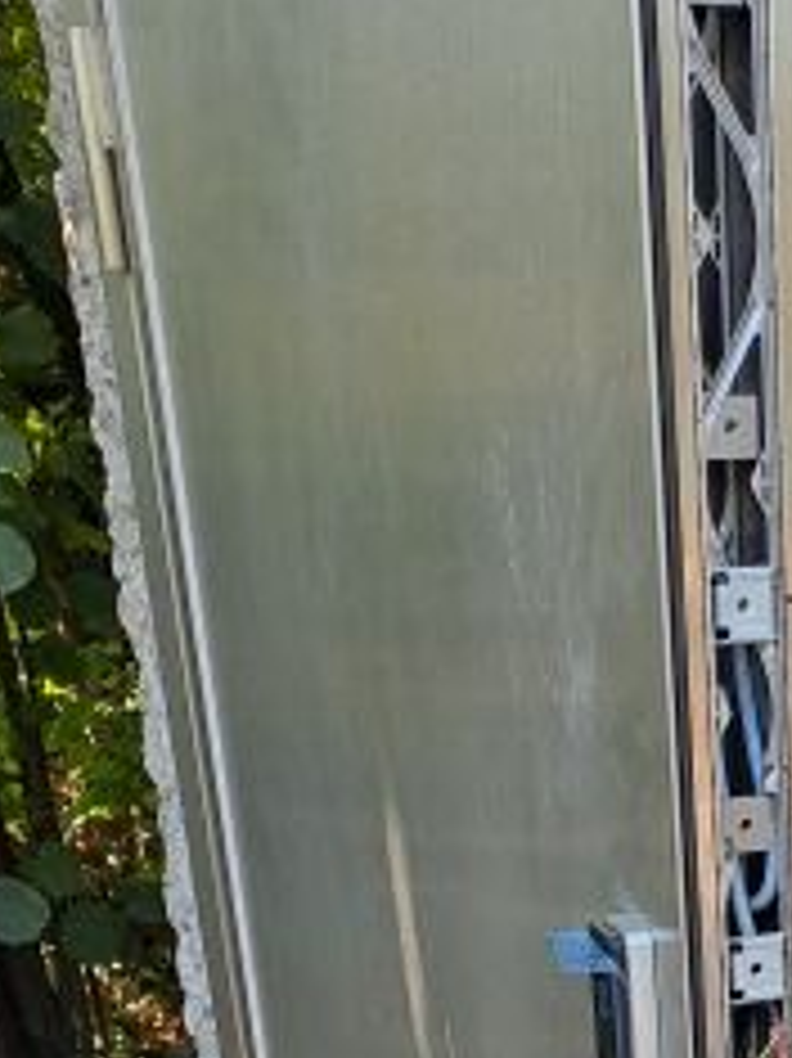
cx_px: 832
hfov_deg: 20.7
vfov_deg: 25.5
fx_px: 2076
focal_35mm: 68
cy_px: 1288
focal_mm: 4.65
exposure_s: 1/100
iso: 32
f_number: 1.8
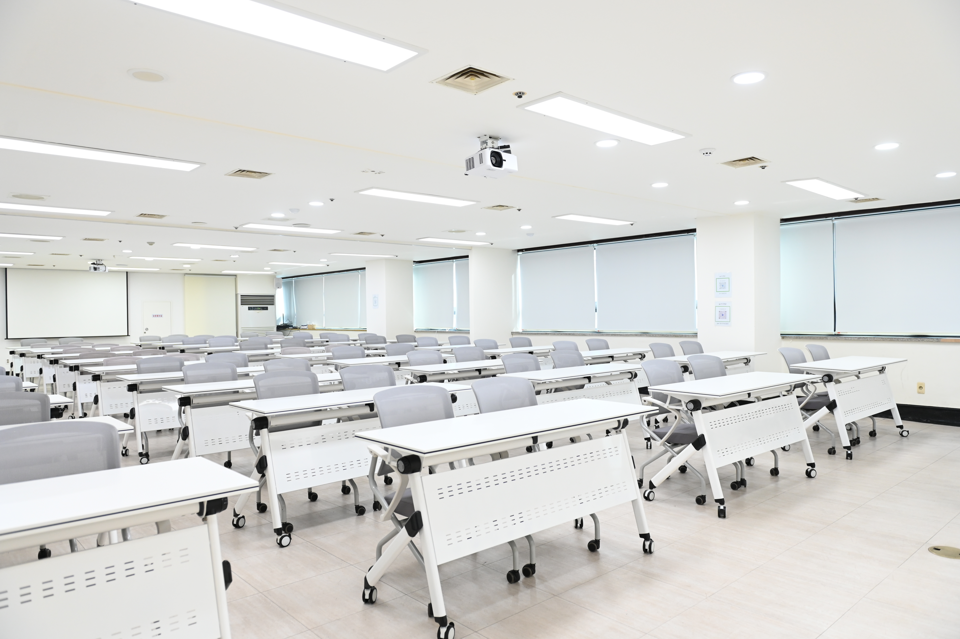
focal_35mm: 24
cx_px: 480
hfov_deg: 73.8
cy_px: 320
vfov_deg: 53.1
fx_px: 640
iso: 1000
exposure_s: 1/200
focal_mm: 24
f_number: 4
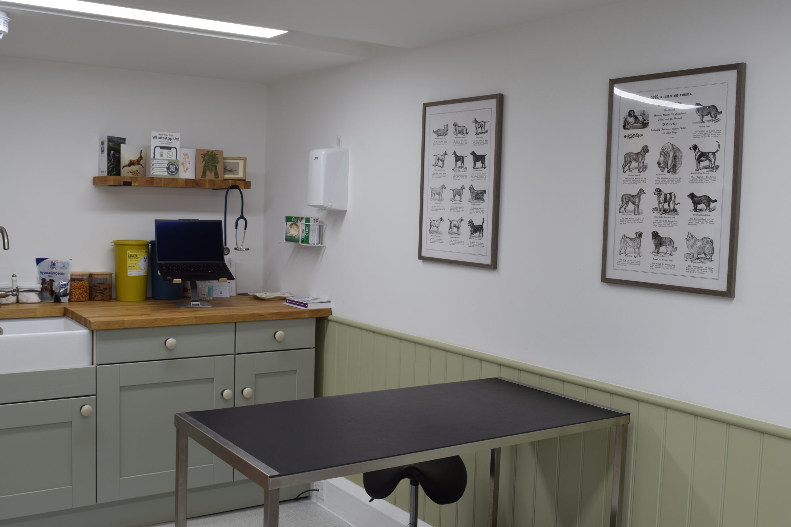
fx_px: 824
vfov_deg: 35.5
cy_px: 264
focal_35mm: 38
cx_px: 396
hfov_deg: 51.3
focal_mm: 25
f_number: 11
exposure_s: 1/10
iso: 100
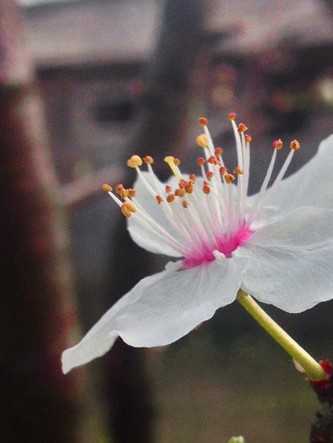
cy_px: 367
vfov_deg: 18.3
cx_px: 271
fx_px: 1360
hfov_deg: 13.9
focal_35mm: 106
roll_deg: +1.2
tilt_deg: -7.1
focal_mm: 4.28
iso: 50
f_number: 2.4
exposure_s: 1/690
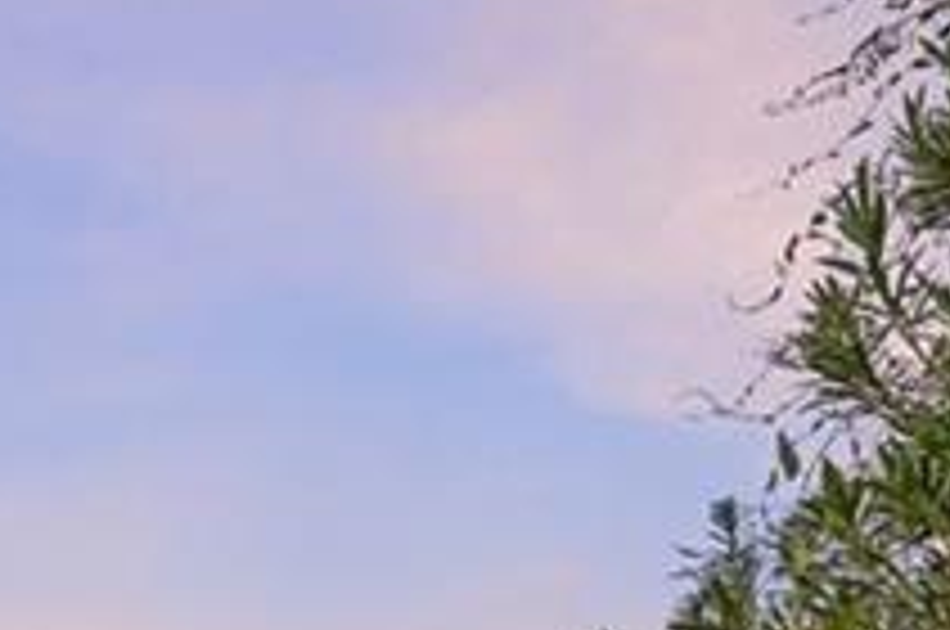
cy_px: 1402
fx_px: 1894
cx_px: -671
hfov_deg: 21.1
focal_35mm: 72
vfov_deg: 14.3
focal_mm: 14.8
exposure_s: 1/10
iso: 1000
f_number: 8
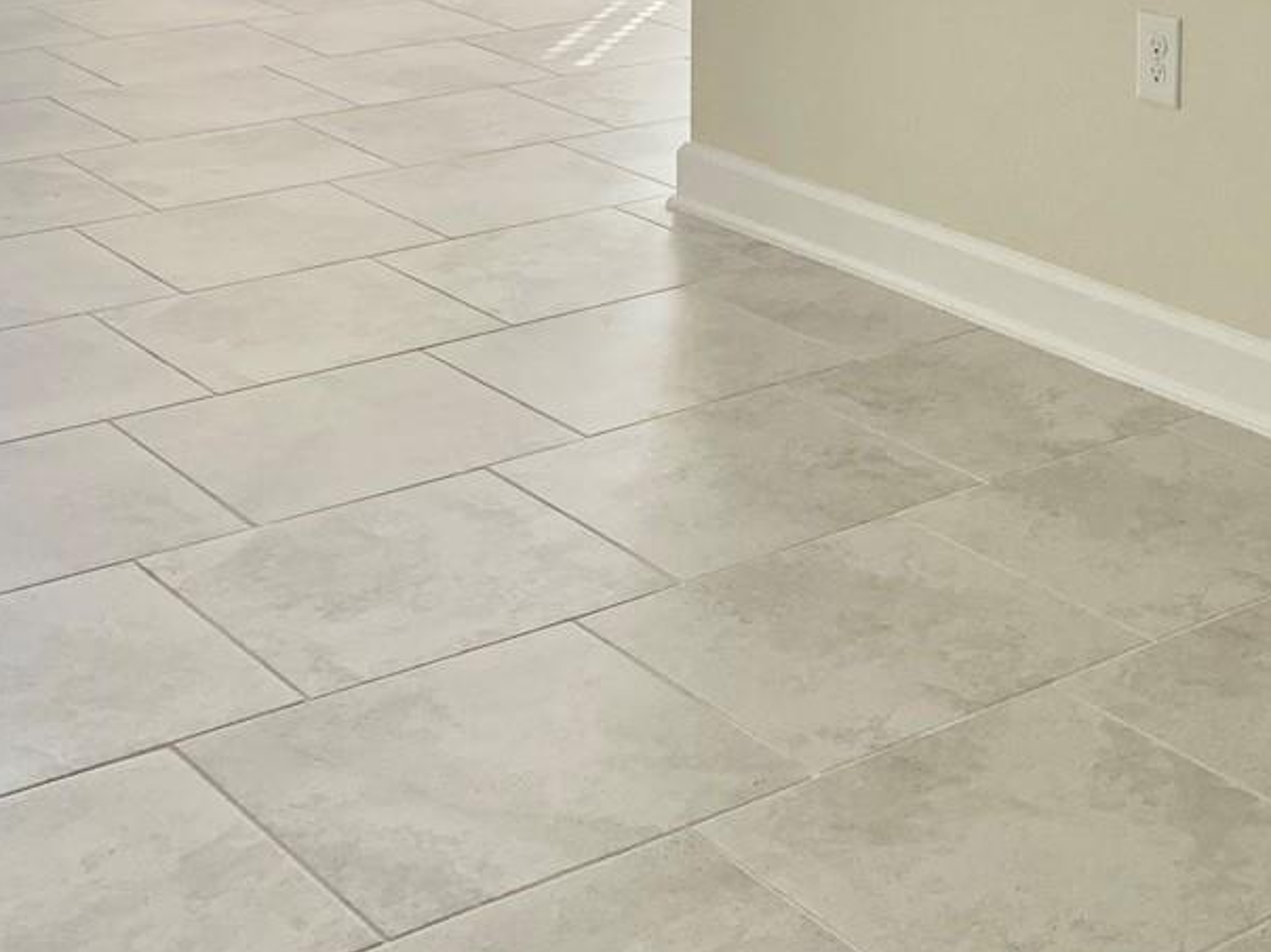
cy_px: -154
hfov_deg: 27.6
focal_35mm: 69
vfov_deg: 20.1
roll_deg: -2.5
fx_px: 2533
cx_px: 1005
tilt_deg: -6.6
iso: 40
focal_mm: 4.25
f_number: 1.8
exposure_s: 1/121
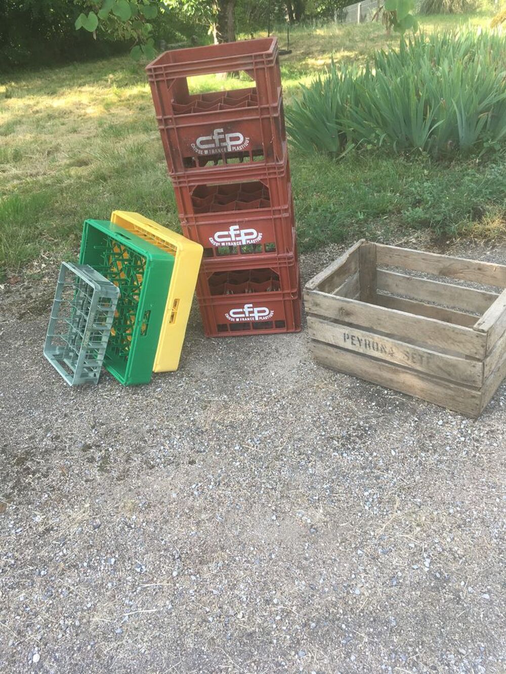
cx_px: 253
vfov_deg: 61.7
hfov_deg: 48.2
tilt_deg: -32.9
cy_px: 337
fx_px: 565
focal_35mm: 29
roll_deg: -0.6
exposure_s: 1/102
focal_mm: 4.15
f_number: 2.2
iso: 25
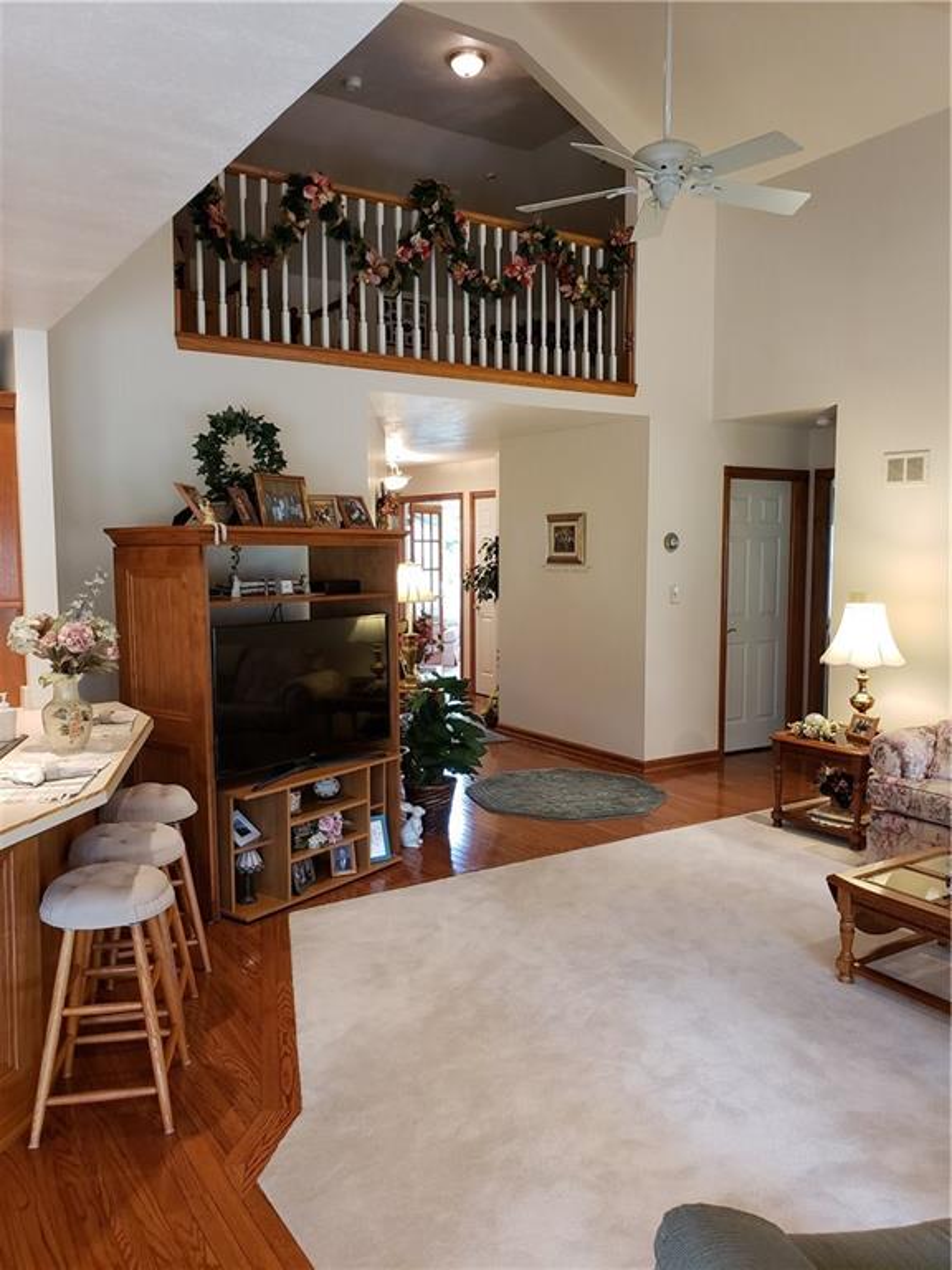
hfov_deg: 53.1
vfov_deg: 67.3
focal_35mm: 26
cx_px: 476
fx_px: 953
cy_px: 635
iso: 250
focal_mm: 4.3
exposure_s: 1/40
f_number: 2.4
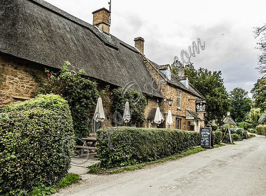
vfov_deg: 46.5
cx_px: 142
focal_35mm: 30
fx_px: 229
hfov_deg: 60.2
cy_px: 98
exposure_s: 1/125
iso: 200
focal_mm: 12.5
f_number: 4
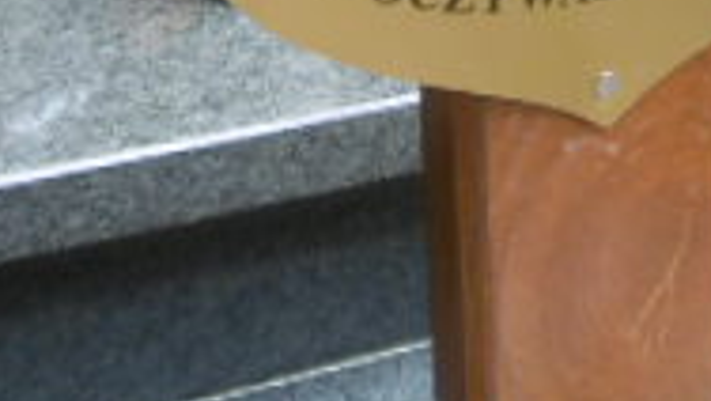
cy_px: -393
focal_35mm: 89
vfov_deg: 12.1
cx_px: 401
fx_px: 1679
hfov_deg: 23.9
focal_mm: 4.3
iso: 100
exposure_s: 1/60
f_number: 3.1
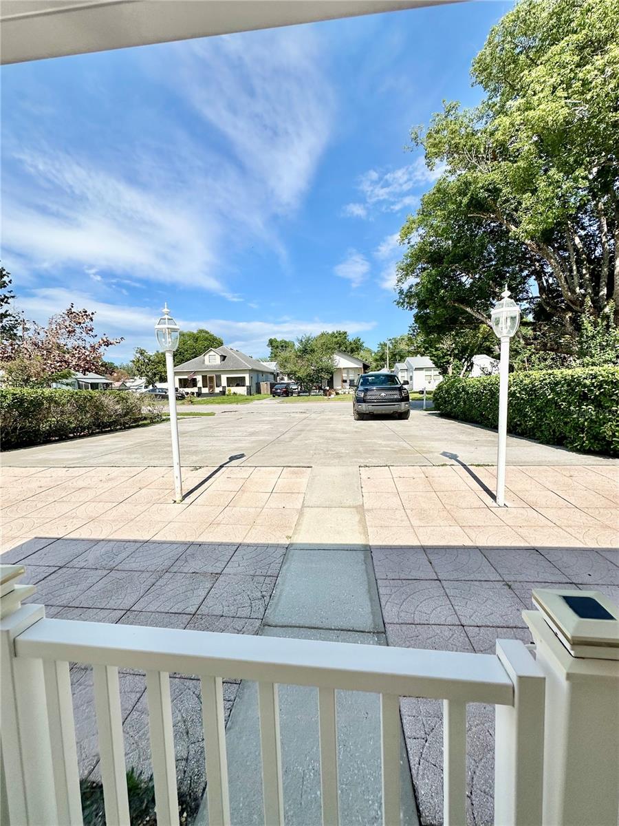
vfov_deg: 102.1
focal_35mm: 14
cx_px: 310
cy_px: 413
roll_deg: +0.7
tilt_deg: -4.4
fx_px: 334
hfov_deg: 85.7
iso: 50
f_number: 2.2
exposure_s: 1/4000
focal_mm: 2.22
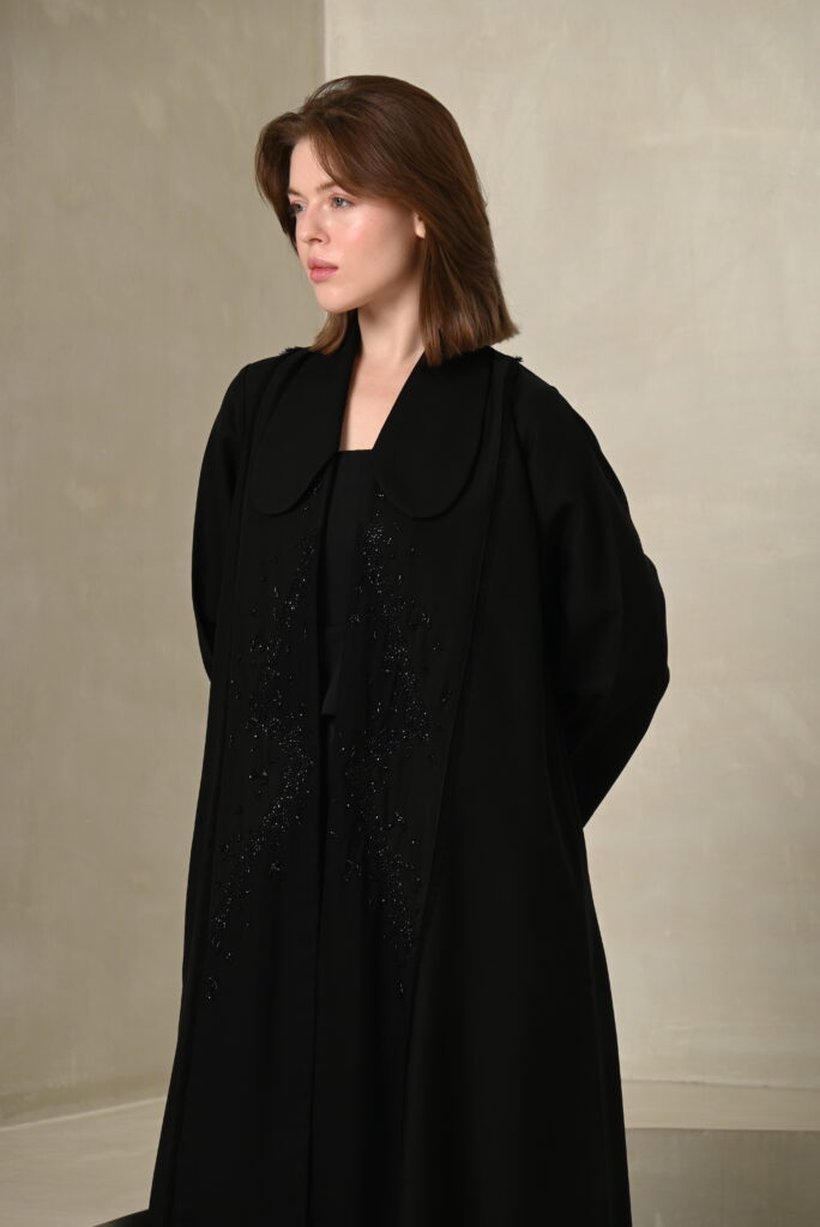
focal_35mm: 125
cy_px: 614
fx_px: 4265
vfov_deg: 16.4
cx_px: 410
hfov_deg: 11.0
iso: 200
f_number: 8
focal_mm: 125
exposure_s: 1/125
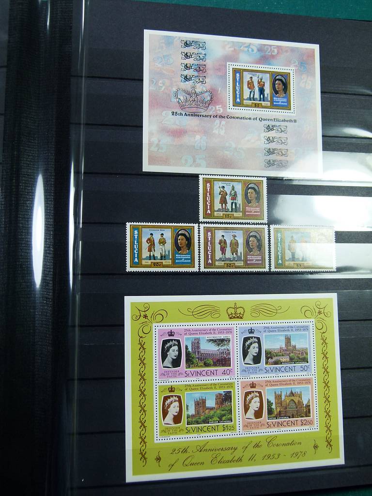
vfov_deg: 52.6
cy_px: 248
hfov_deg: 40.7
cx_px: 186
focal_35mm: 35
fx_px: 502
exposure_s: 1/100
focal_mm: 6.3
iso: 100
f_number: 3.1
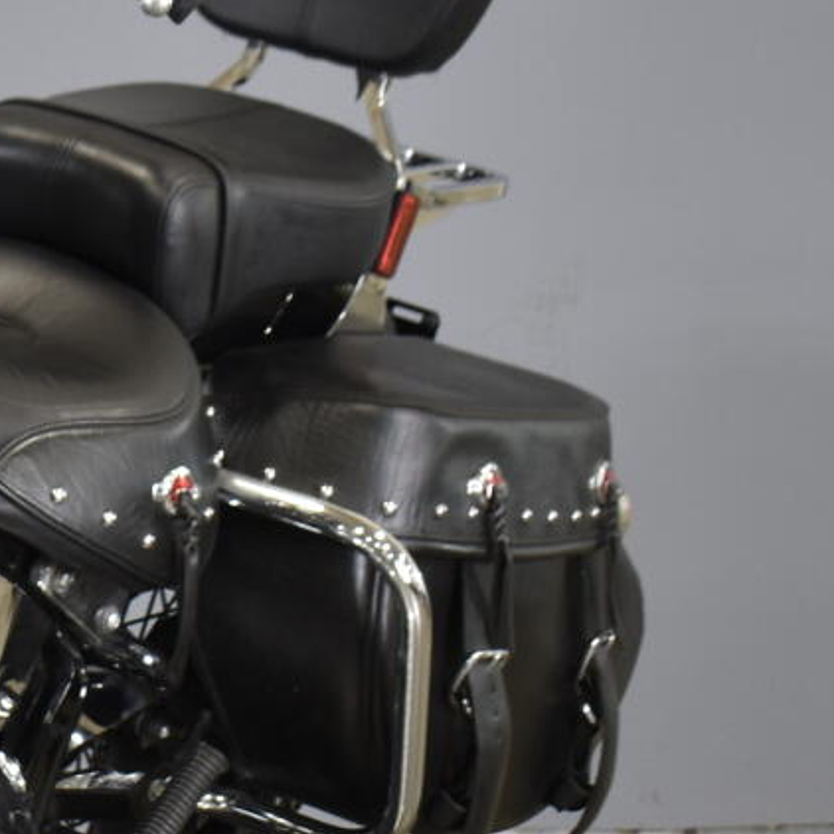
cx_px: -672
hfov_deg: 11.2
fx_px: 3952
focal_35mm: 145
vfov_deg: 12.0
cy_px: 459
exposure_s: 1/25
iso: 400
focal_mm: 24
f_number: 4
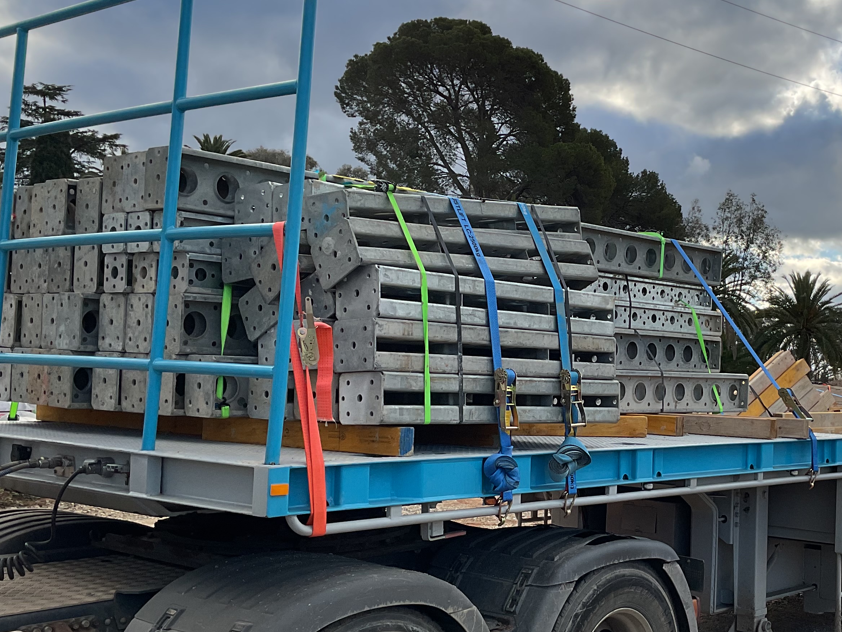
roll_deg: -0.9
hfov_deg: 37.5
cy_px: 360
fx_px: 1216
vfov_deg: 29.1
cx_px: 599
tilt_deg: -0.3
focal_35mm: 50
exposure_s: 1/1098
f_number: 1.8
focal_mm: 3
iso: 16
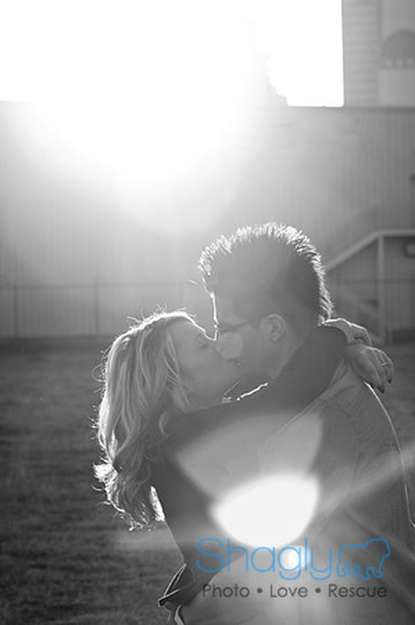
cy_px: 312
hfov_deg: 11.4
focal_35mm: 120
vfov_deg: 17.1
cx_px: 208
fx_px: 2080
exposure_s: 1/320
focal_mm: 80
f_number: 5.6
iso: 400
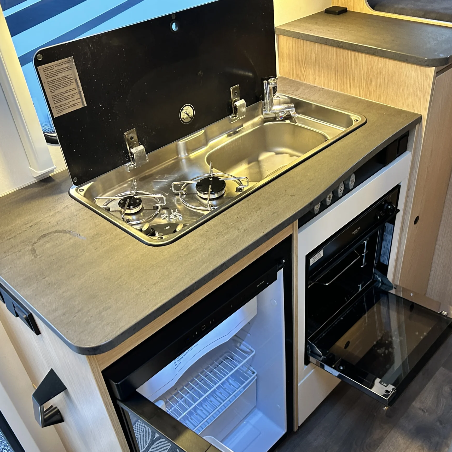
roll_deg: +1.1
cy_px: 247
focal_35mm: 34
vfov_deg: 48.4
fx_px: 502
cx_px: 266
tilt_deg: -37.1
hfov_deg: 48.2
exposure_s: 1/50
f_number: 1.5
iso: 200
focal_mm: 5.7
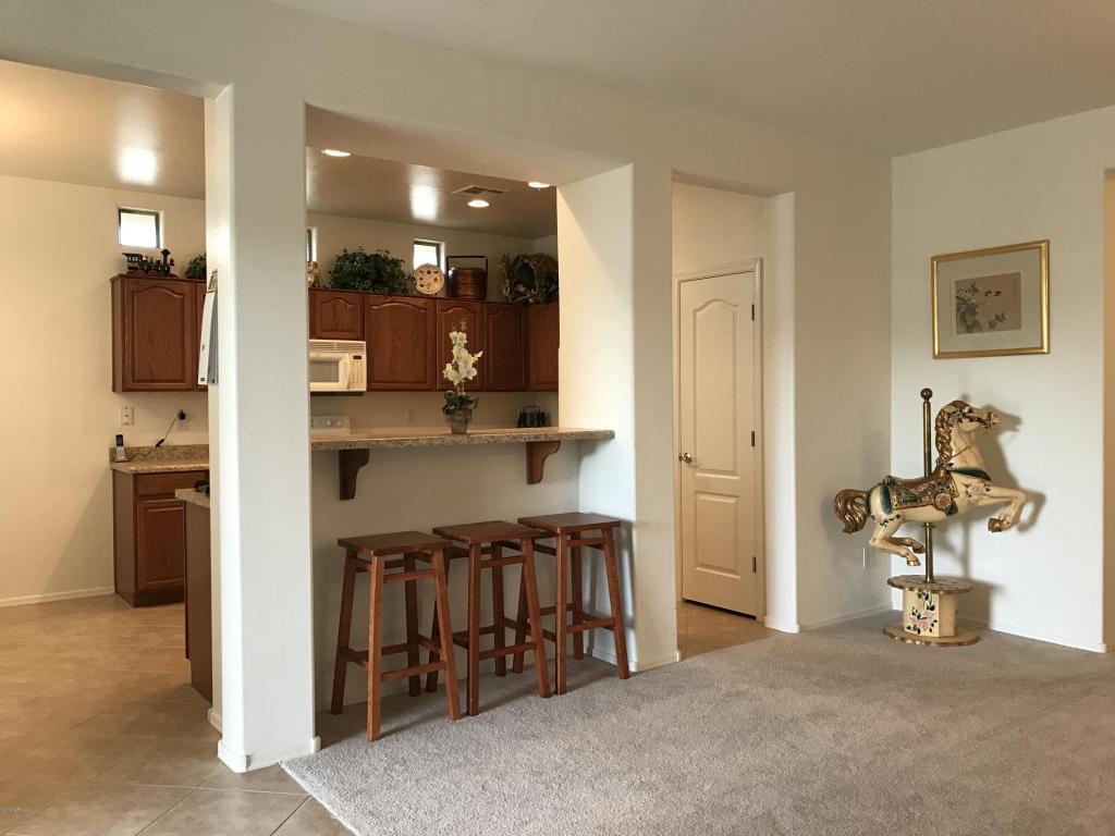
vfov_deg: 49.7
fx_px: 902
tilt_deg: -0.2
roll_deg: -0.3
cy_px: 418
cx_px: 558
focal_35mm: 28
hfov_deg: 63.4
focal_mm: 3.99
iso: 40
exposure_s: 1/24
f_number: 1.8
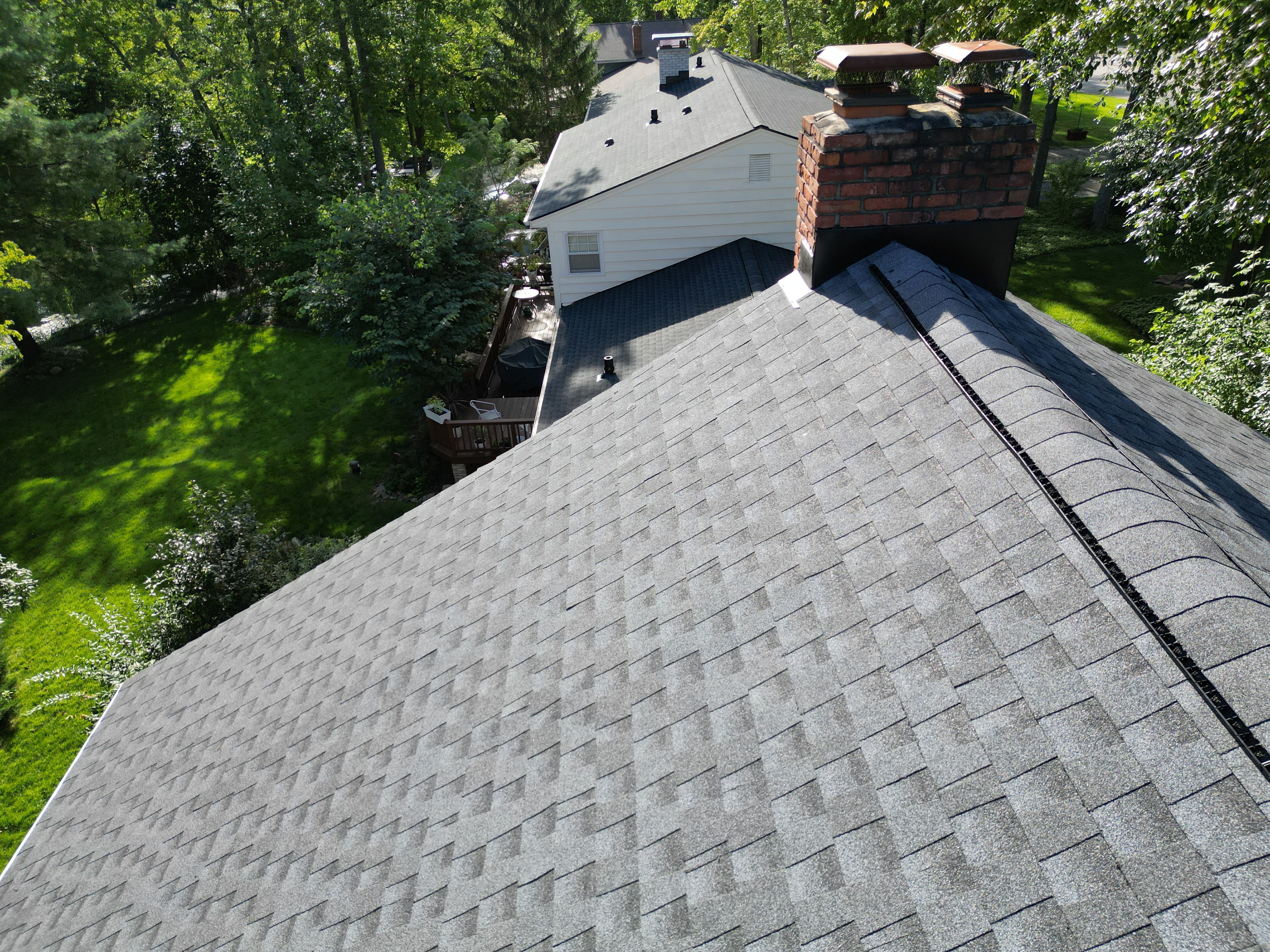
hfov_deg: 71.6
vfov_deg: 56.8
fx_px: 881
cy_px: 476
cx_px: 635
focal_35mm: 24
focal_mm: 6.72
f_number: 1.7
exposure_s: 1/725
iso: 100
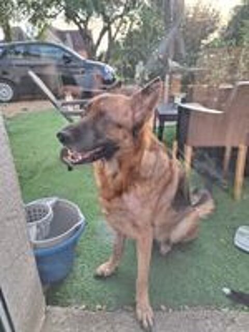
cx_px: 124
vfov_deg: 73.9
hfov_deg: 58.9
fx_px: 221
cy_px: 166
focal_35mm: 23
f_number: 1.8
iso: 40
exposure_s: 1/190
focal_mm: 5.54
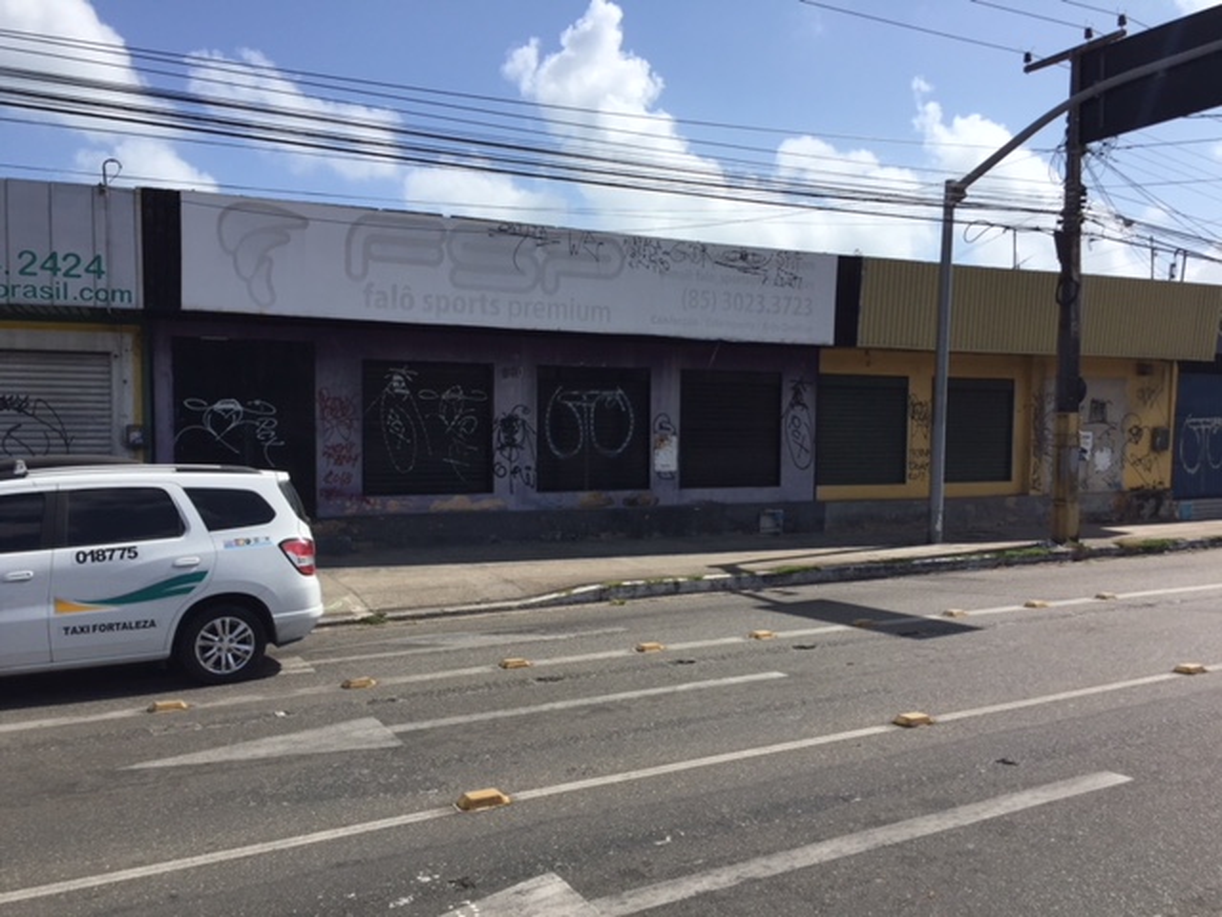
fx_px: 1024
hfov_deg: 61.7
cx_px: 611
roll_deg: -1.7
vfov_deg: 48.2
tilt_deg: -2.4
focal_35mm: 29
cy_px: 458
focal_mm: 4.15
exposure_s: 1/3597
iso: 32
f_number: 2.2
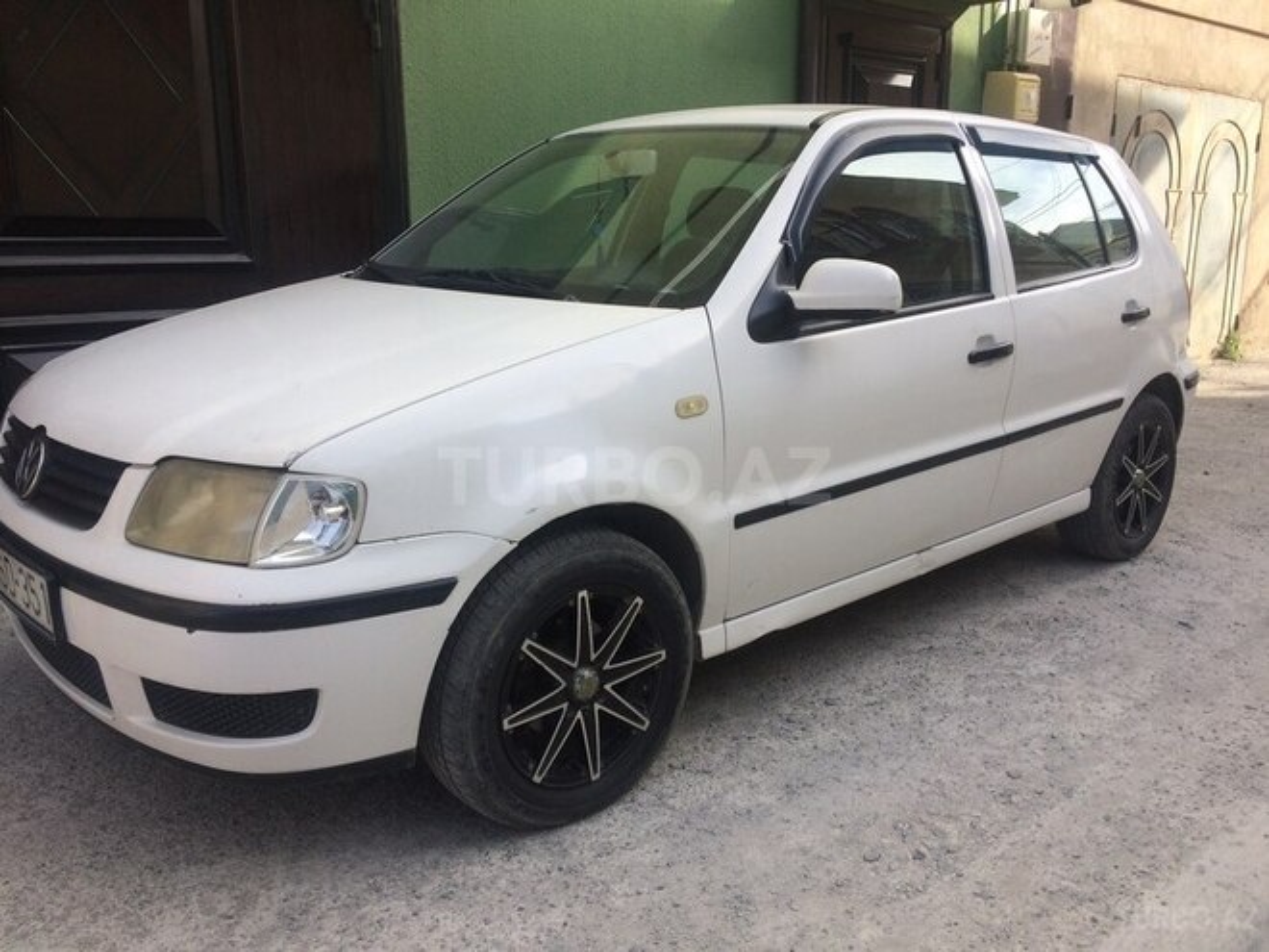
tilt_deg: -12.7
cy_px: 476
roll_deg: +0.3
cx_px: 634
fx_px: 1063
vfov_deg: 48.2
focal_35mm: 29
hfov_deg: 61.7
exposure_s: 1/912
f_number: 2.2
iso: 32
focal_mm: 4.15
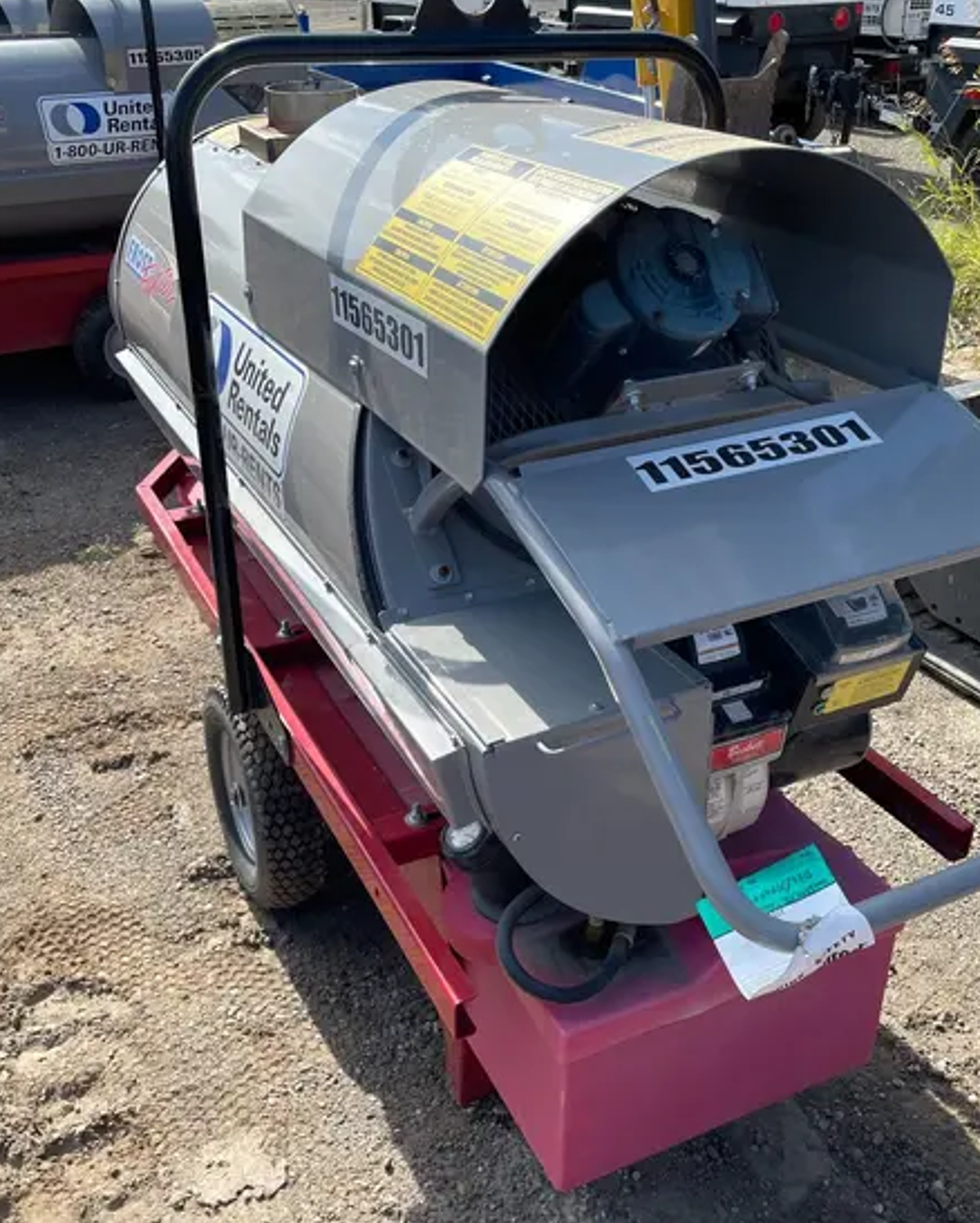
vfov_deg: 52.8
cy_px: 641
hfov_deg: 43.3
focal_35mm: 34
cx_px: 533
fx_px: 1232
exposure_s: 1/1531
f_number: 1.6
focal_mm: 4.2
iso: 32
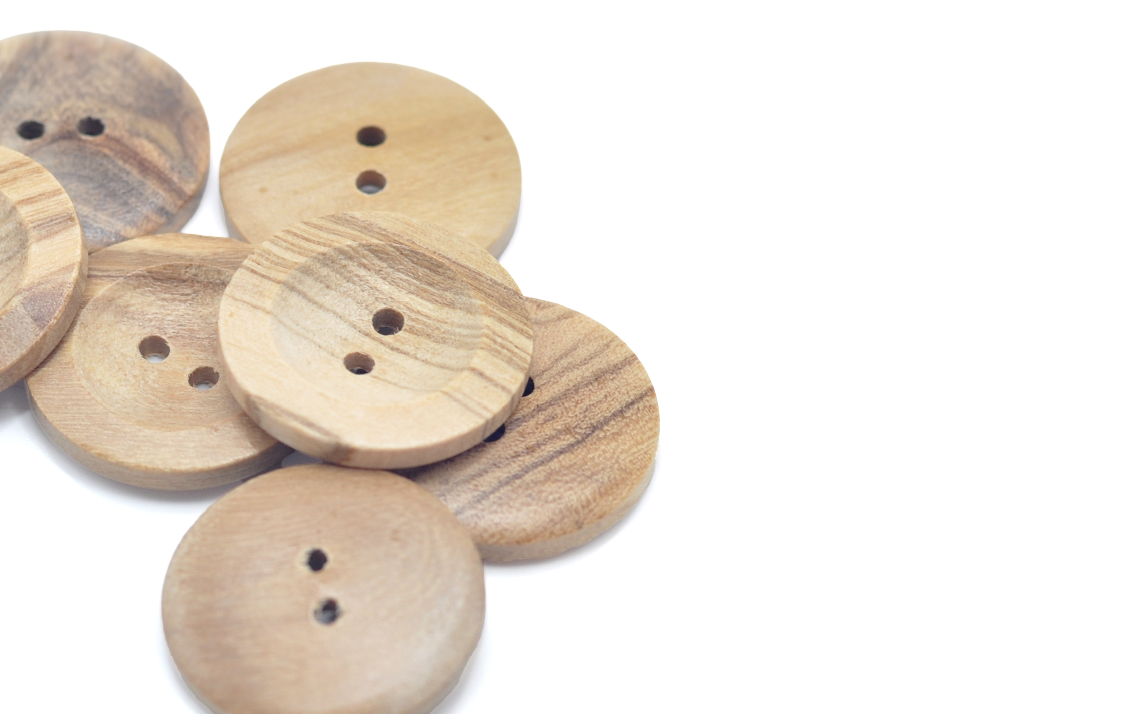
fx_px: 4485
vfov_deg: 9.1
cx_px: 259
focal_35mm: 144
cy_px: 397
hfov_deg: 14.5
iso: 200
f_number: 1.4
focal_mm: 50
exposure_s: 1/125
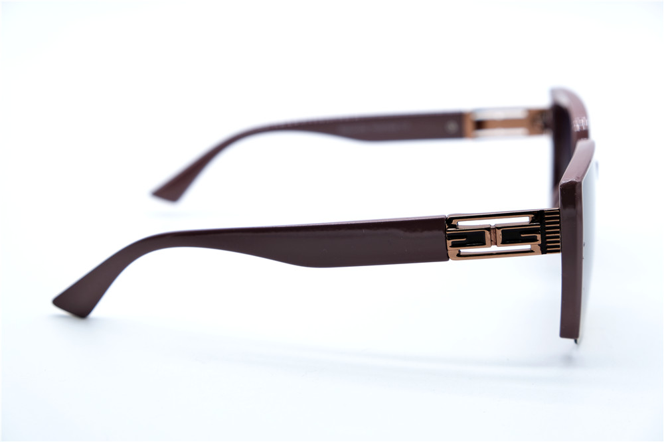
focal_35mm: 69
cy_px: 221
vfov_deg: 19.7
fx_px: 1272
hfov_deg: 29.3
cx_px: 332
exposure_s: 1/170
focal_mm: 46.3
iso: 160
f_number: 5.6
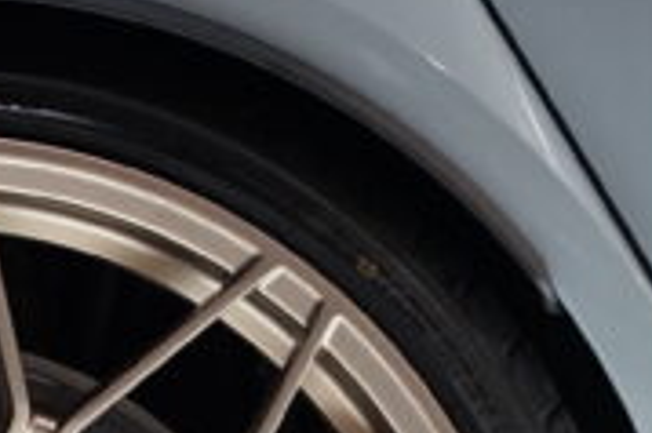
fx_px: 5428
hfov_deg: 6.8
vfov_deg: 4.5
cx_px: -51
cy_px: 706
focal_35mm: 300
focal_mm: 70
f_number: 2.8
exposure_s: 1/80
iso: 800
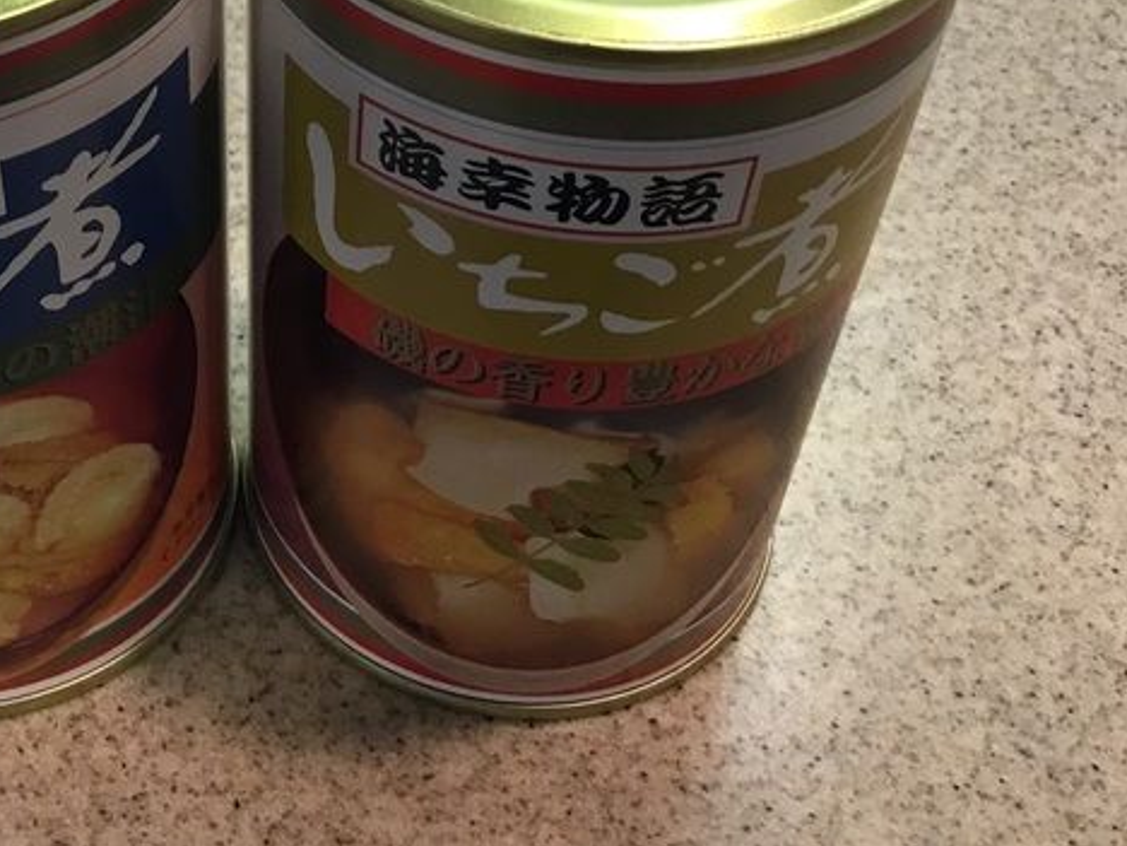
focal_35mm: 54
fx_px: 1758
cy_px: 254
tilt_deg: -46.2
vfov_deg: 26.8
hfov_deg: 34.7
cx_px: 261
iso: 125
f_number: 2.4
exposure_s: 1/33
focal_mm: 3.3
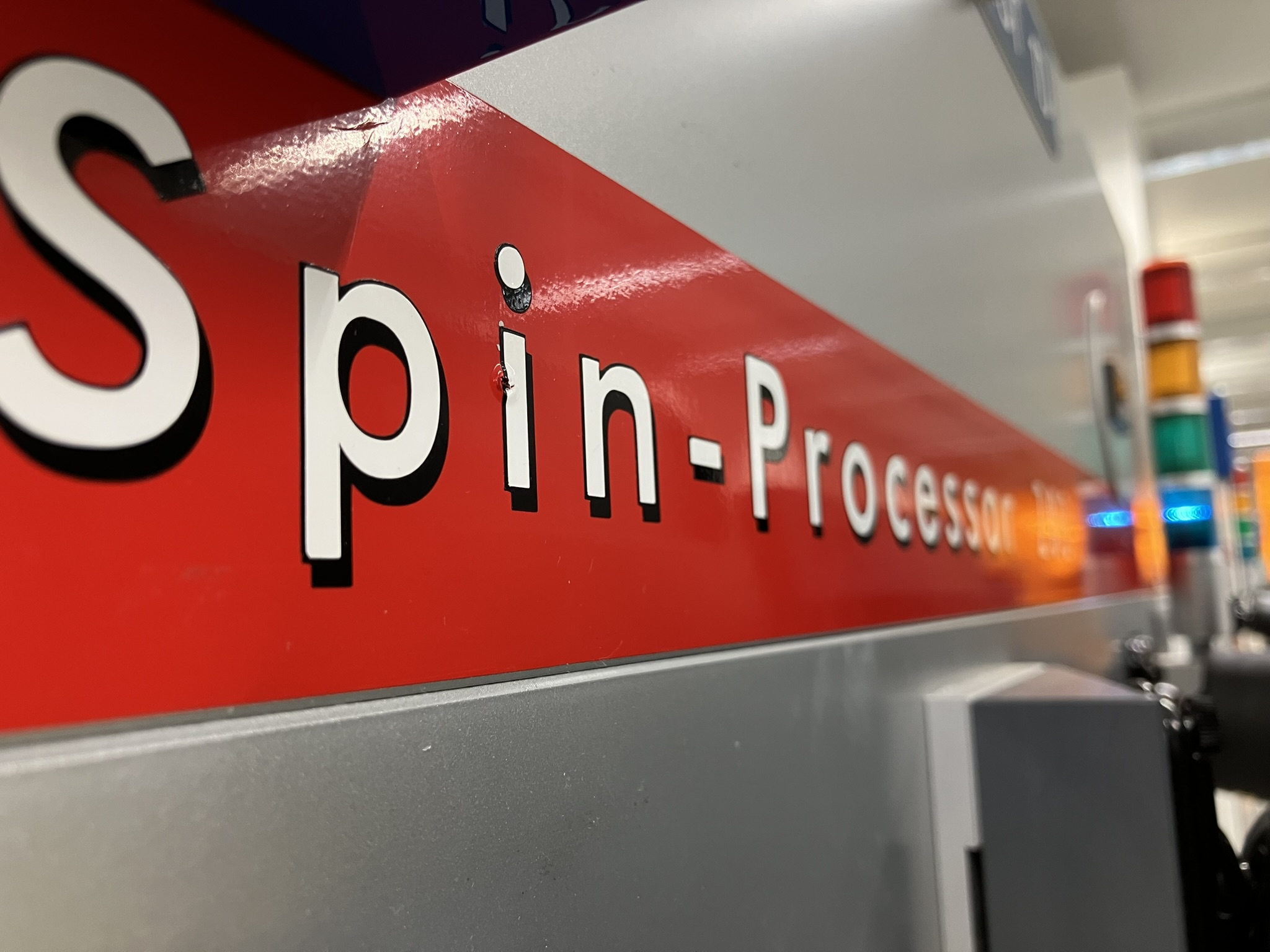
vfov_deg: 49.7
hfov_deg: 63.4
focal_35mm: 28
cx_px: 635
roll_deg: +2.3
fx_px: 1027
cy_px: 476
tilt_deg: +7.7
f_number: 1.8
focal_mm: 3.99
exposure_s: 1/50
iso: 125
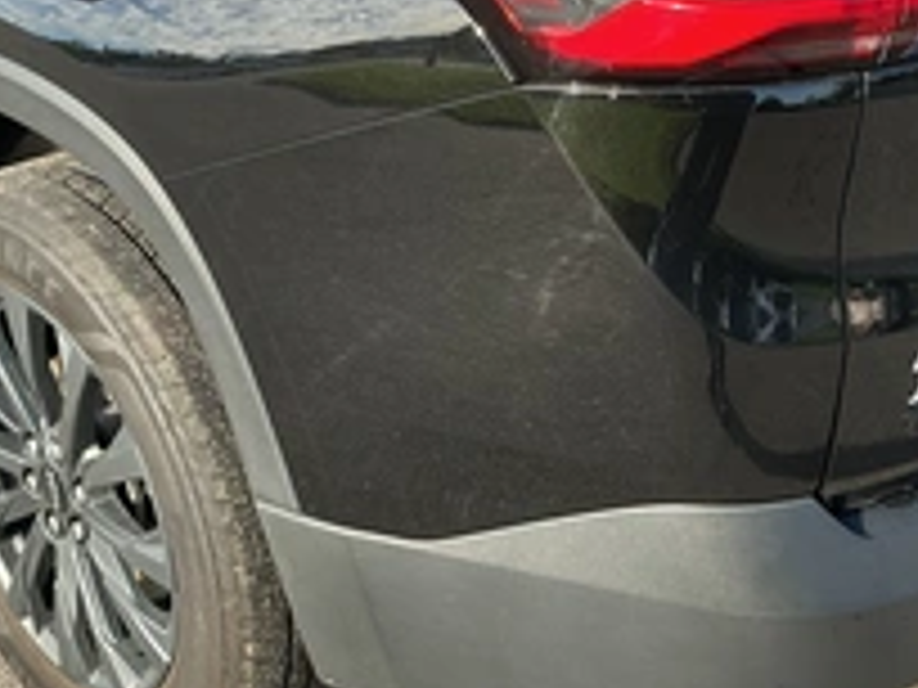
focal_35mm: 55
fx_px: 1459
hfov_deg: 34.9
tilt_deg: -24.1
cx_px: 441
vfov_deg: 26.3
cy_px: 202
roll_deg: +2.0
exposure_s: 1/287
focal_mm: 3
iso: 25
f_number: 1.8
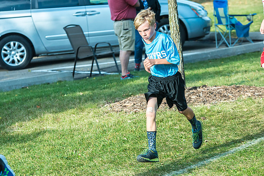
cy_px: 84
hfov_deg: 11.2
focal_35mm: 183
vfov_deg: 7.5
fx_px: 1345
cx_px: 133
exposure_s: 1/4000
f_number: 6.3
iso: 2000
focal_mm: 150
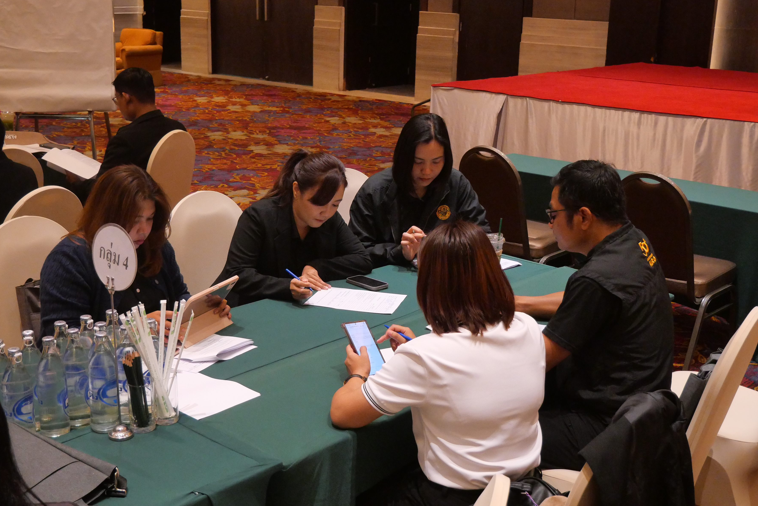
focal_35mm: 47
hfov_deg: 41.9
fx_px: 990
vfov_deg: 28.7
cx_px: 370
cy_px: 263
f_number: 4.5
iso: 3200
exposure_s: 1/125
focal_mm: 22
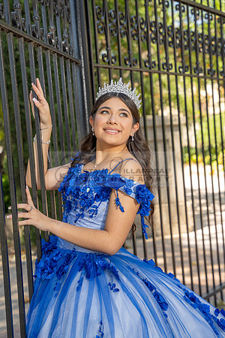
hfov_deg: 19.5
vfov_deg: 28.8
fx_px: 656
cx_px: 112
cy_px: 169
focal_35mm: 70
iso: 125
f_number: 4.5
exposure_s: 1/200
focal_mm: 70
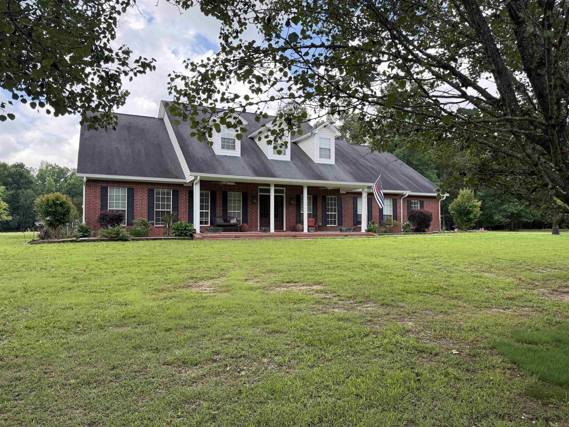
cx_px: 284
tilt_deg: +2.9
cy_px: 214
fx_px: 394
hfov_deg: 71.6
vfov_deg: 56.8
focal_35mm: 24
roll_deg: +0.3
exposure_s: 1/1211
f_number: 1.78
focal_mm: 6.76
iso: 100
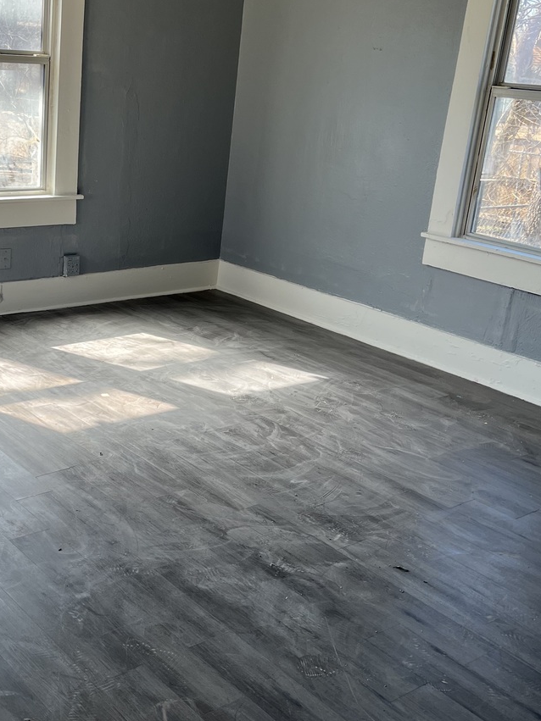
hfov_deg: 32.4
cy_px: 358
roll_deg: -4.1
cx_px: 150
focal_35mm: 44
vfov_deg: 43.0
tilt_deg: -17.7
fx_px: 917
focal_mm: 5.1
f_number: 1.6
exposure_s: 1/148
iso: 50
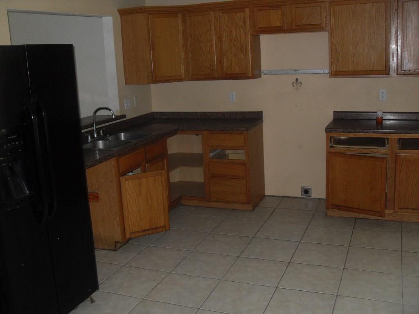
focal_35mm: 37
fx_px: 448
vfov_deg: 38.7
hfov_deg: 50.1
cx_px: 210
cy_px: 157
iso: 120
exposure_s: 1/45
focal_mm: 6.3
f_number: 2.8
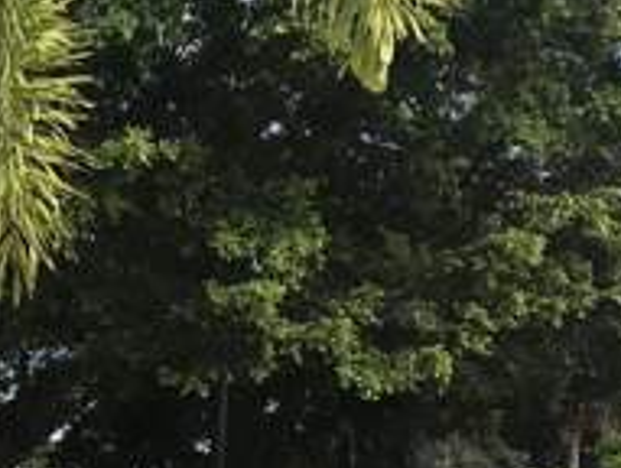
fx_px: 2103
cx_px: -85
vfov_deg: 12.1
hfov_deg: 16.2
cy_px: 702
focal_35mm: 117
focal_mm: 3.99
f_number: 1.8
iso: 20
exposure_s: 1/2591
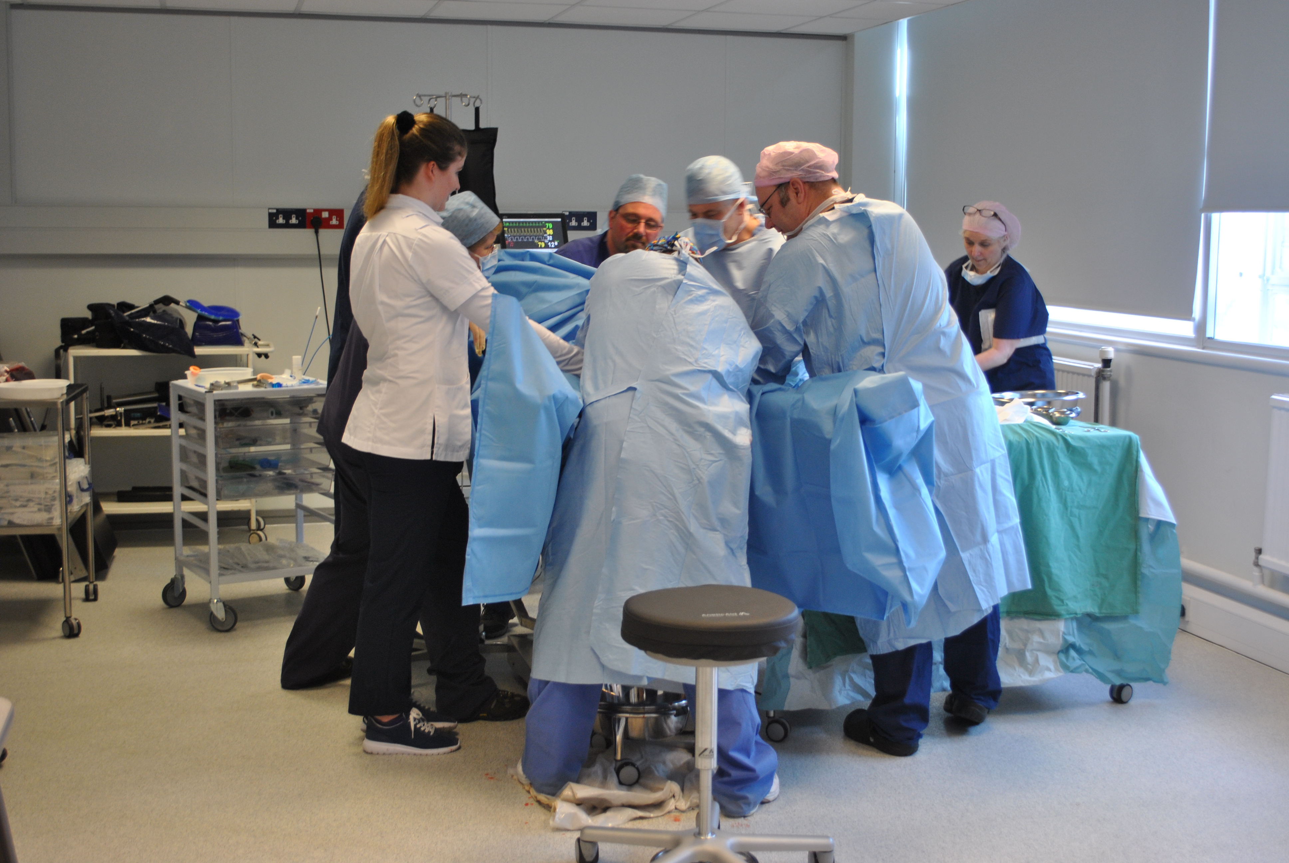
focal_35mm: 45
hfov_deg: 43.6
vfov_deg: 29.9
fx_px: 1613
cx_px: 644
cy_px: 432
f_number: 4.5
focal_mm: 30
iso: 250
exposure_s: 1/30
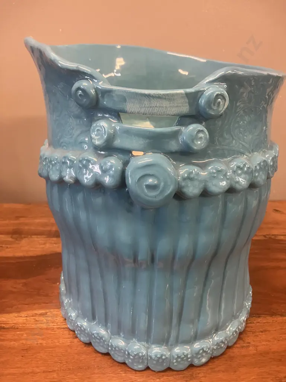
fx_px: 308
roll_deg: +0.1
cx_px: 143
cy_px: 191
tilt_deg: -23.9
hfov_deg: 49.7
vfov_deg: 63.4
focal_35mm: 28
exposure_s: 1/50
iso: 320
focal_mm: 3.99
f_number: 1.8
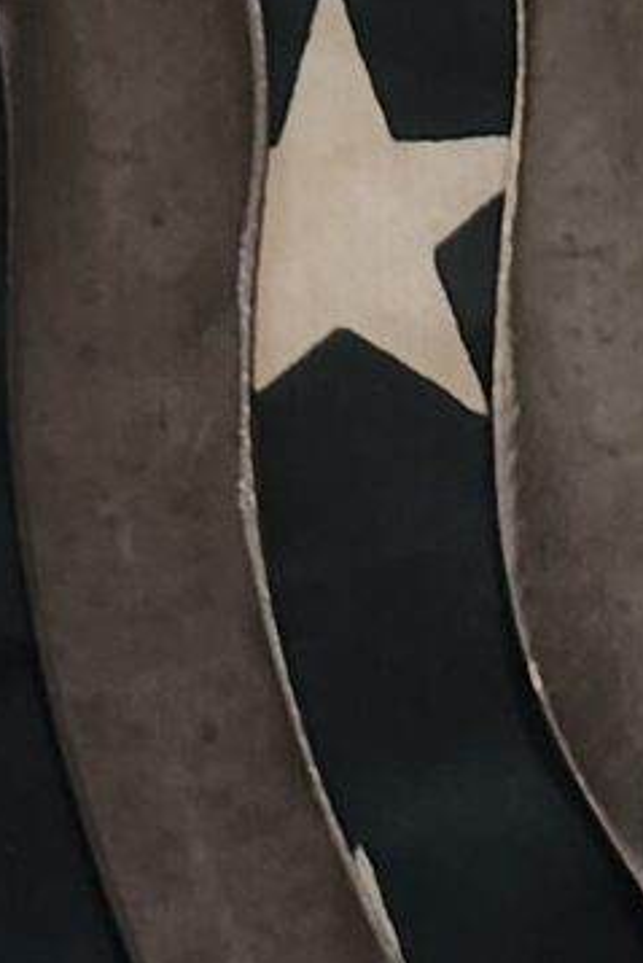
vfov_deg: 10.0
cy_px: 2526
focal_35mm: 171
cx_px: 1447
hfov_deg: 7.6
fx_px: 4577
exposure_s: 1/30
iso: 100
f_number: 1.8
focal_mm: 6.4
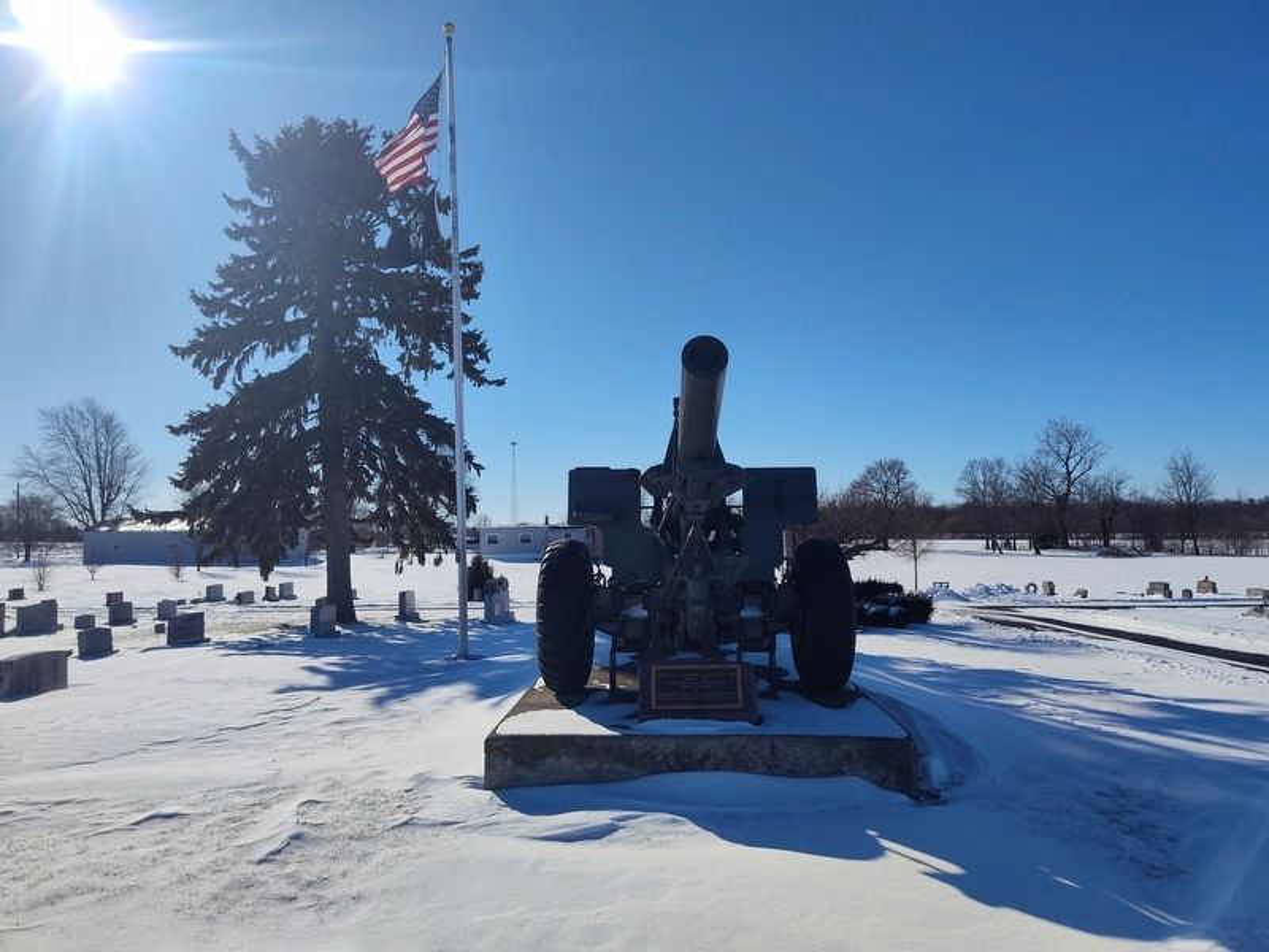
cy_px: 476
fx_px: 843
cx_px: 634
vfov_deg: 58.9
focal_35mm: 23
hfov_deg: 73.9
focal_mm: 5.56
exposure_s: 1/6049
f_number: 1.8
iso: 100
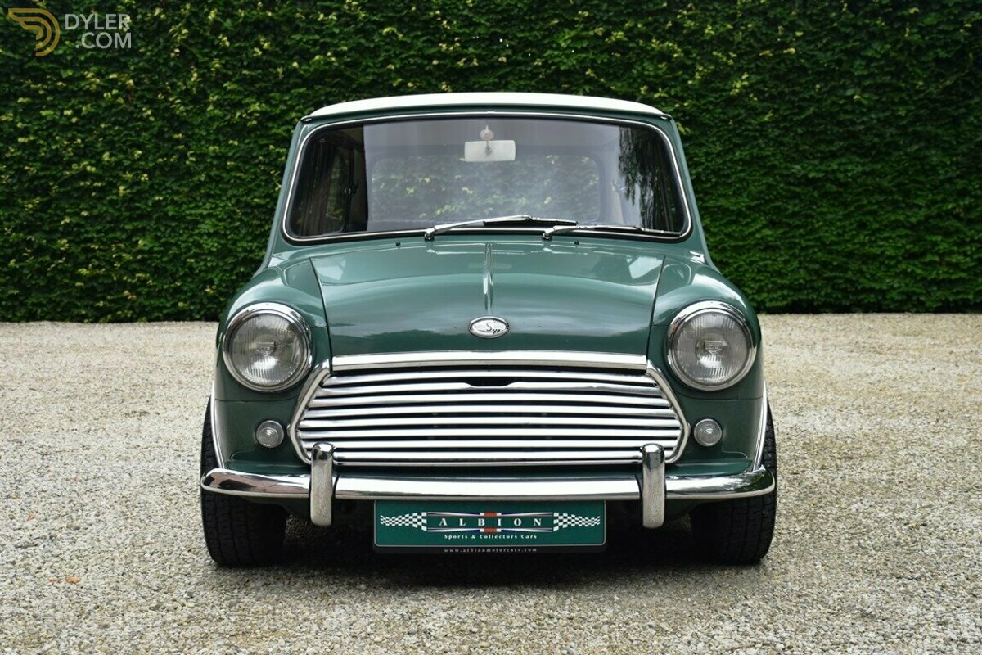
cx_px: 491
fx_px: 1227
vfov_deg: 29.9
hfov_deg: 43.6
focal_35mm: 45
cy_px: 328
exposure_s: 1/250
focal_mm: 30
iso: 280
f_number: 5.6
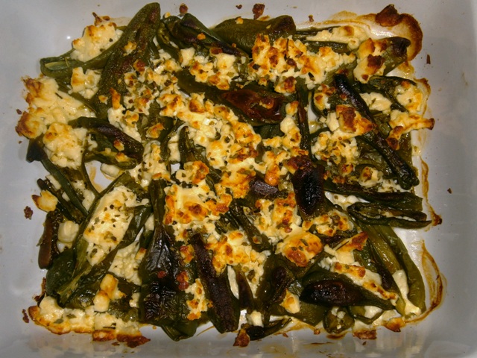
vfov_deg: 30.9
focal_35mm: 47
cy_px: 179
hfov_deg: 40.4
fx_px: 648
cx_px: 238
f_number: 3.4
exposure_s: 1/40
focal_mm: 8.3
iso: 80
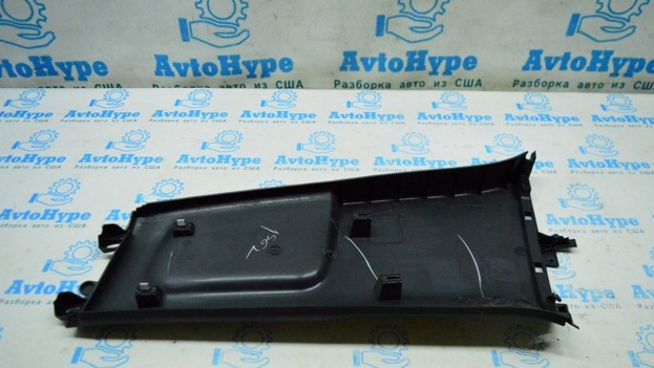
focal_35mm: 29
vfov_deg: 40.1
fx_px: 503
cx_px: 323
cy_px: 219
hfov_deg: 66.0
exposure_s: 1/1000
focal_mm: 18
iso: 6400
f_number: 4
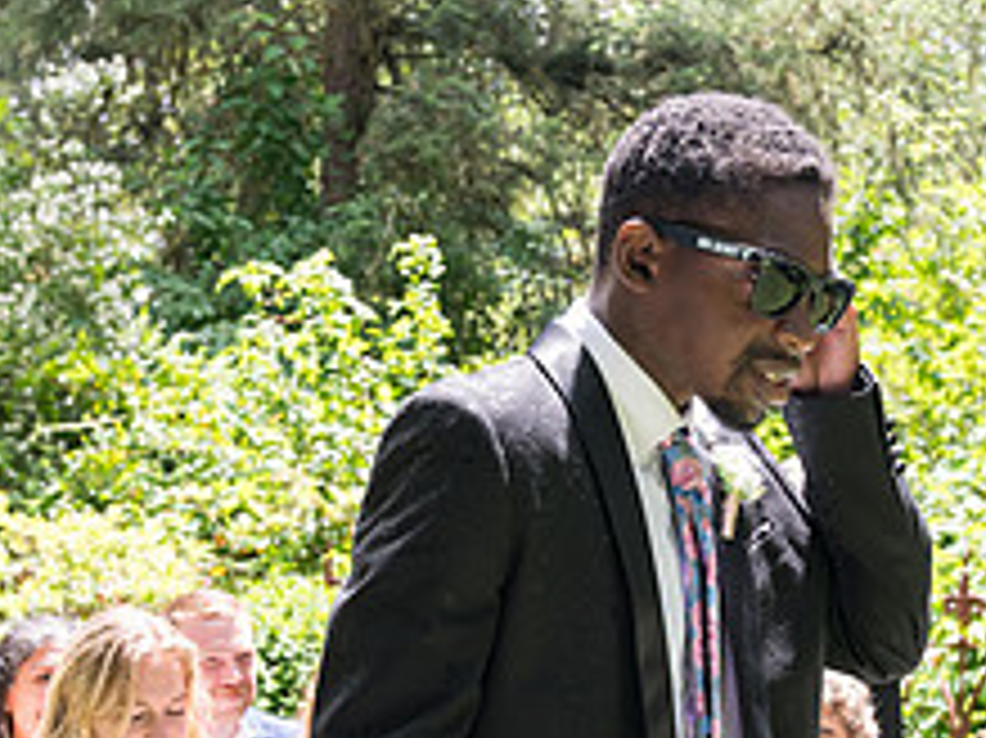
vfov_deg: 15.2
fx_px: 2761
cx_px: 599
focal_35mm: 97
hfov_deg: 20.2
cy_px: 506
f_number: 5
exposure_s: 1/400
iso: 500
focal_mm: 38
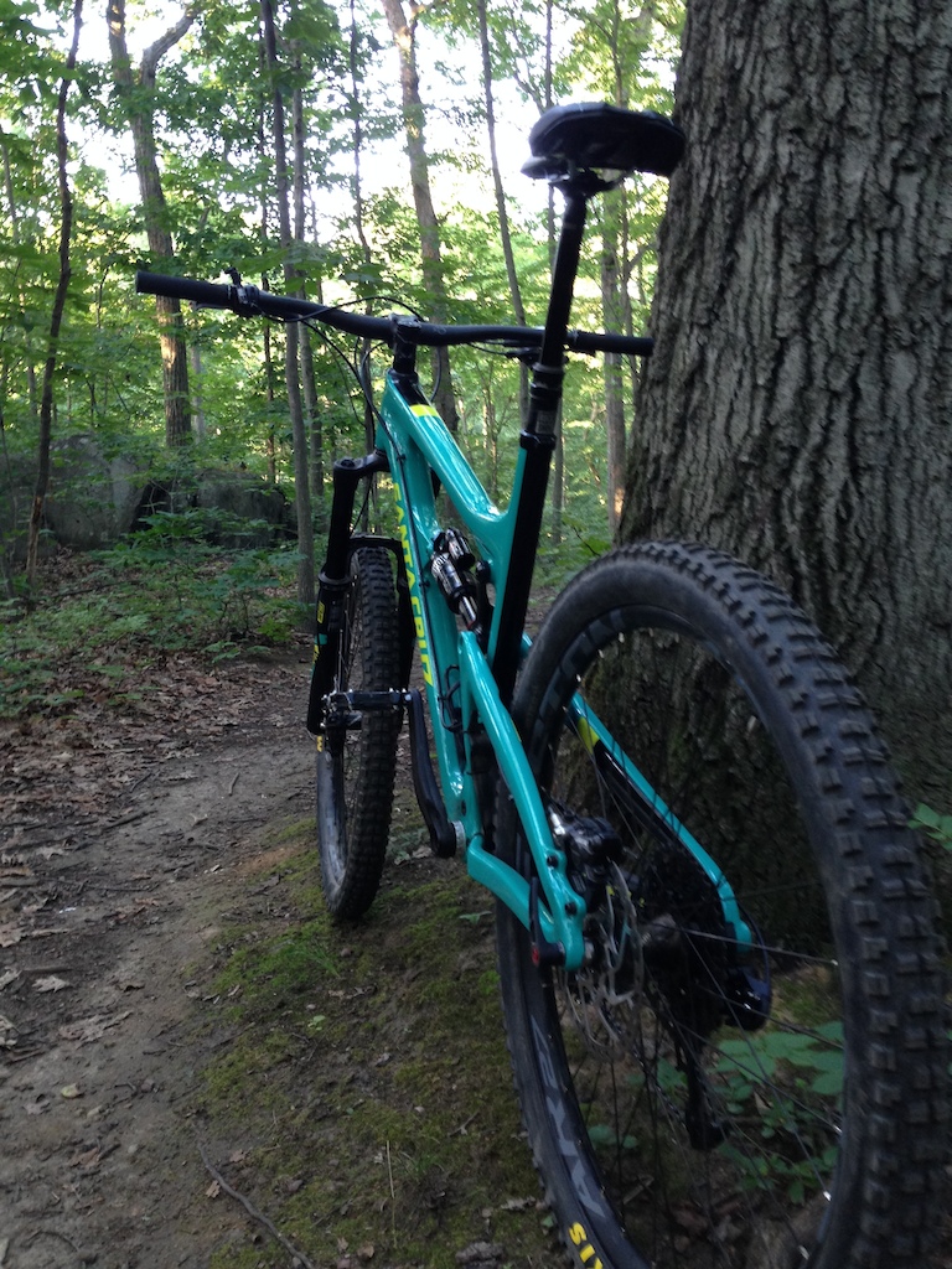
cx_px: 476
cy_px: 634
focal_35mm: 33
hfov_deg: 42.9
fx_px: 1210
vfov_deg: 55.4
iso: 125
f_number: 2.4
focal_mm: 4.12
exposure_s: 1/20
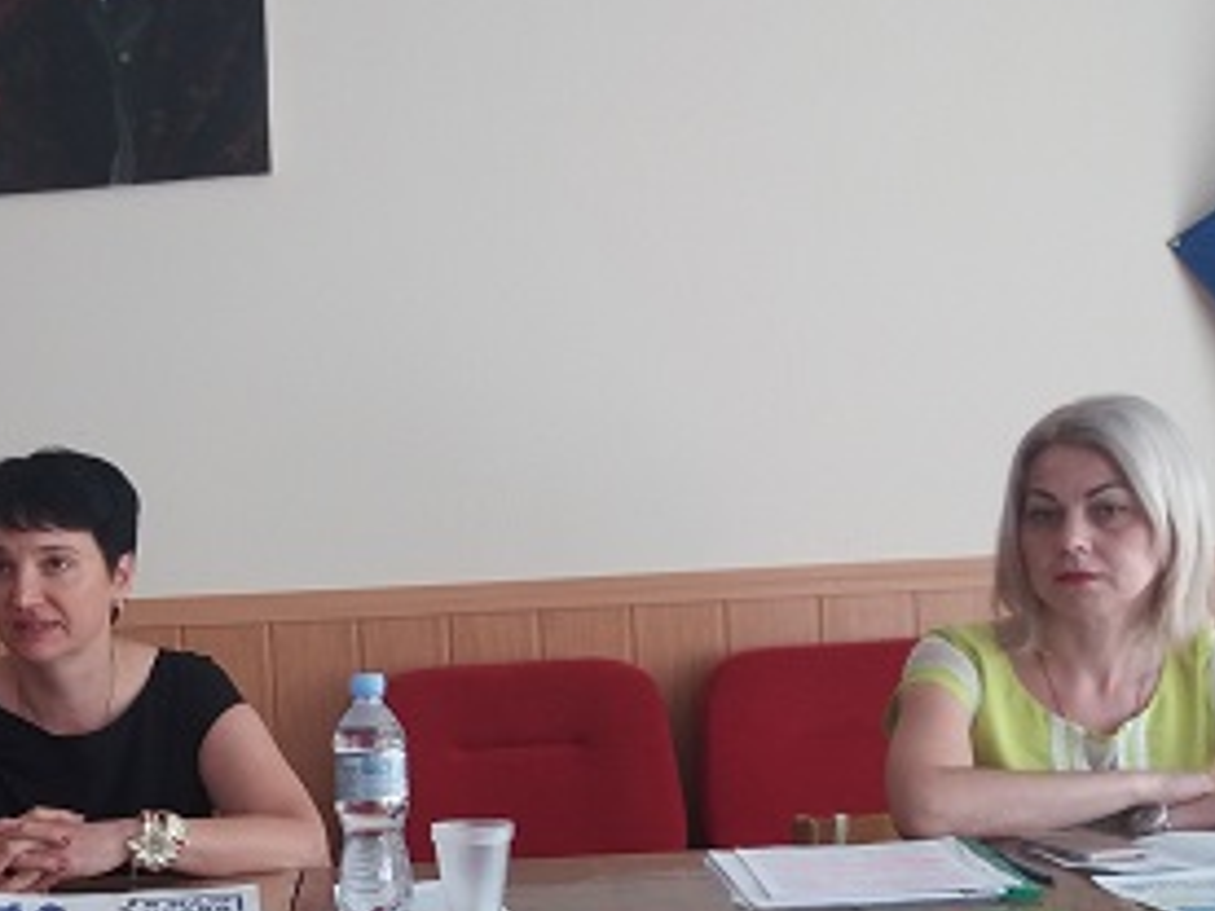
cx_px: 247
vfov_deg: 22.3
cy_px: 739
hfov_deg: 29.2
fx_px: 2281
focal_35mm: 65
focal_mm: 3.7
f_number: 1.9
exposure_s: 1/100
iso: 80
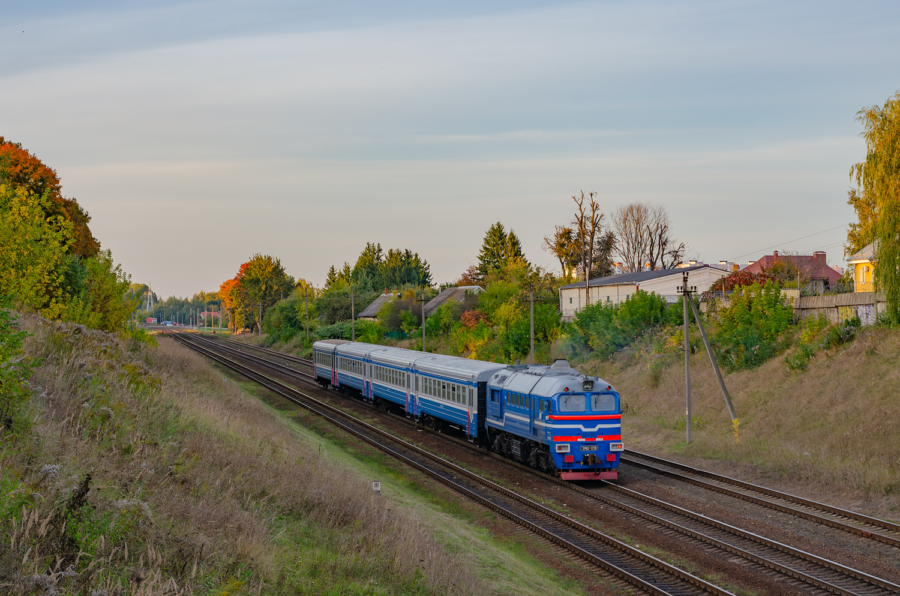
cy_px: 298
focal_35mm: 75
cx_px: 450
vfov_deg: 18.1
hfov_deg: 27.0
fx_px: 1871
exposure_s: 1/250
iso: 320
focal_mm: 50
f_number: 7.1
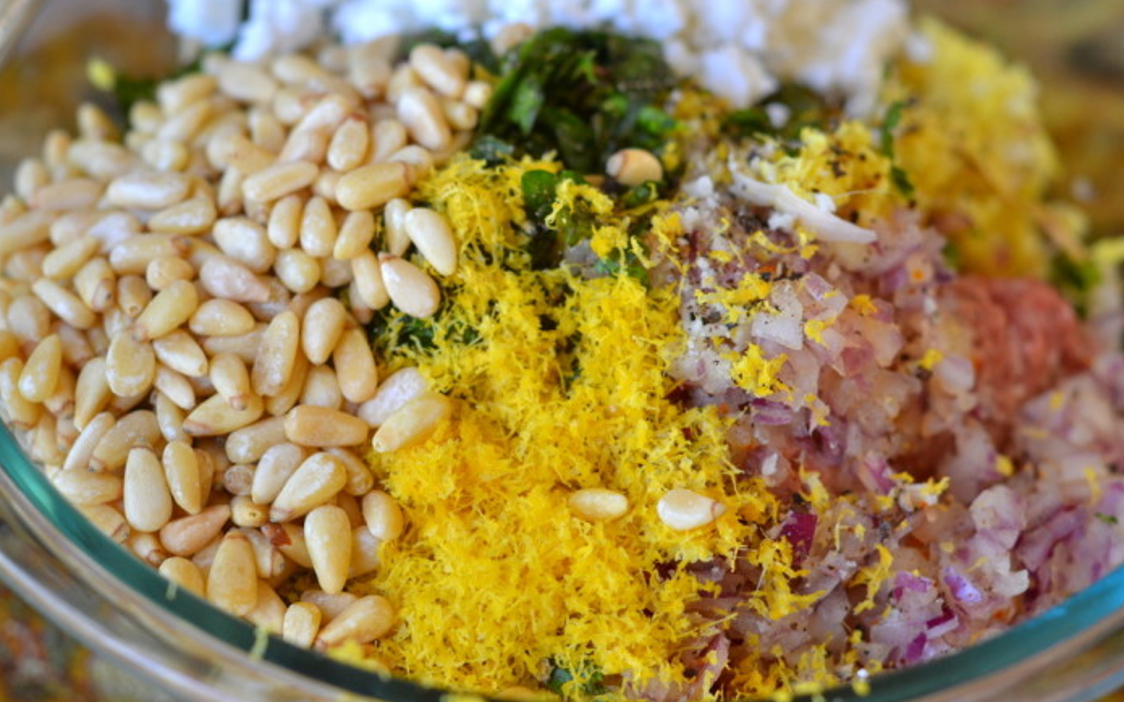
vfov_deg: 16.9
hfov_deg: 26.8
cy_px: 370
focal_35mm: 77
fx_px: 2358
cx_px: 563
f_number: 4
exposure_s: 1/60
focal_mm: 50
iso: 400
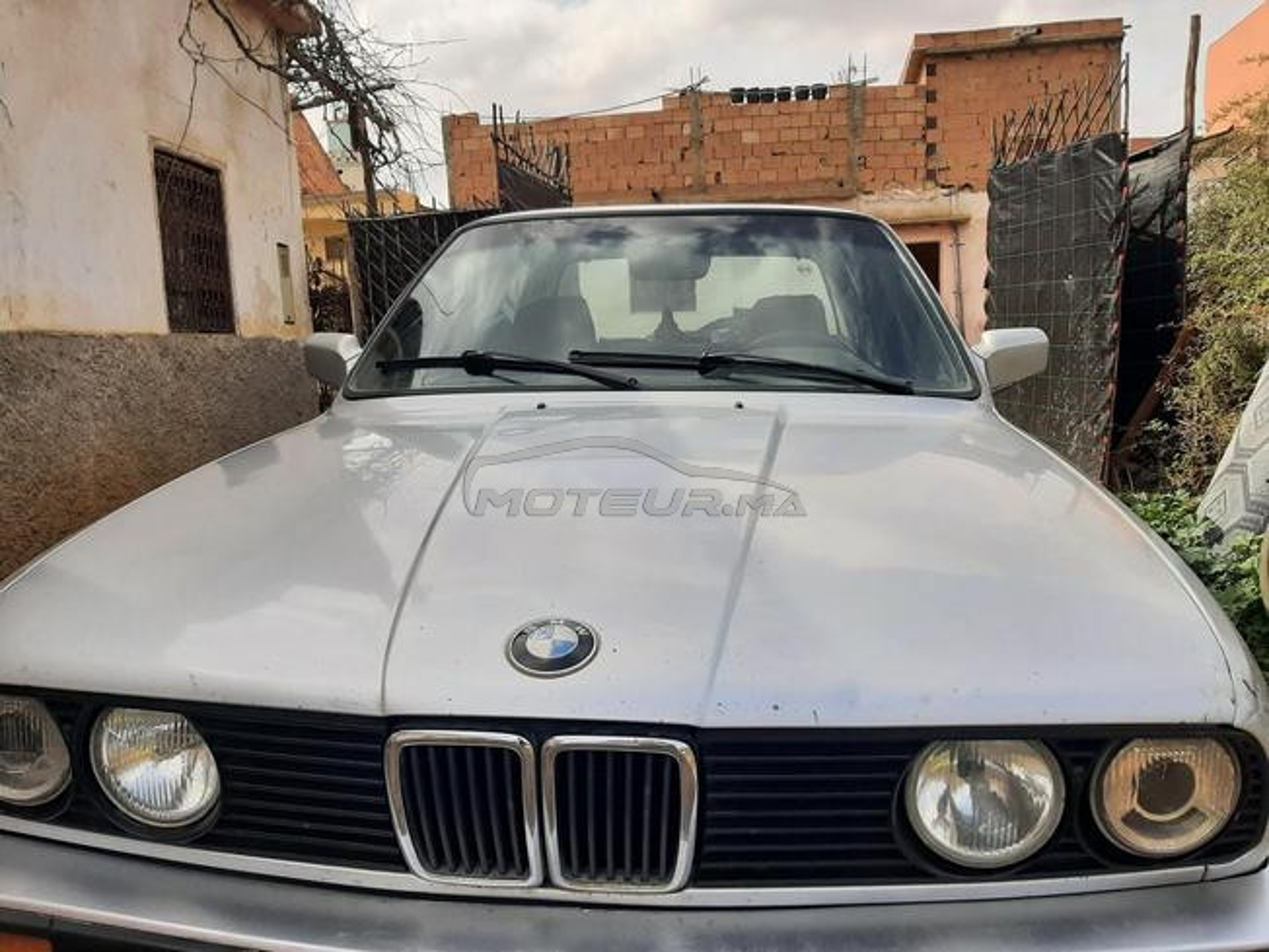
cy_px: 476
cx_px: 634
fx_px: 953
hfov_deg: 67.3
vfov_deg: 53.1
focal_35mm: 26
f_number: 1.7
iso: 40
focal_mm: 3.93
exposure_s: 1/2463
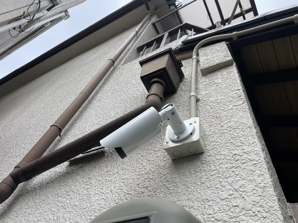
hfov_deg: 67.3
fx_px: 224
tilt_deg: +52.5
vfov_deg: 53.1
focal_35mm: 26
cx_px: 149
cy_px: 112
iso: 32
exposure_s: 1/1949
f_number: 1.6
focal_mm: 4.2
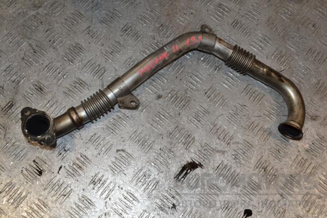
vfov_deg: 31.9
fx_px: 381
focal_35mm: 42
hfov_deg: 46.4
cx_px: 164
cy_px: 109
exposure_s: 1/200
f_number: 9
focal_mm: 28
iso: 800
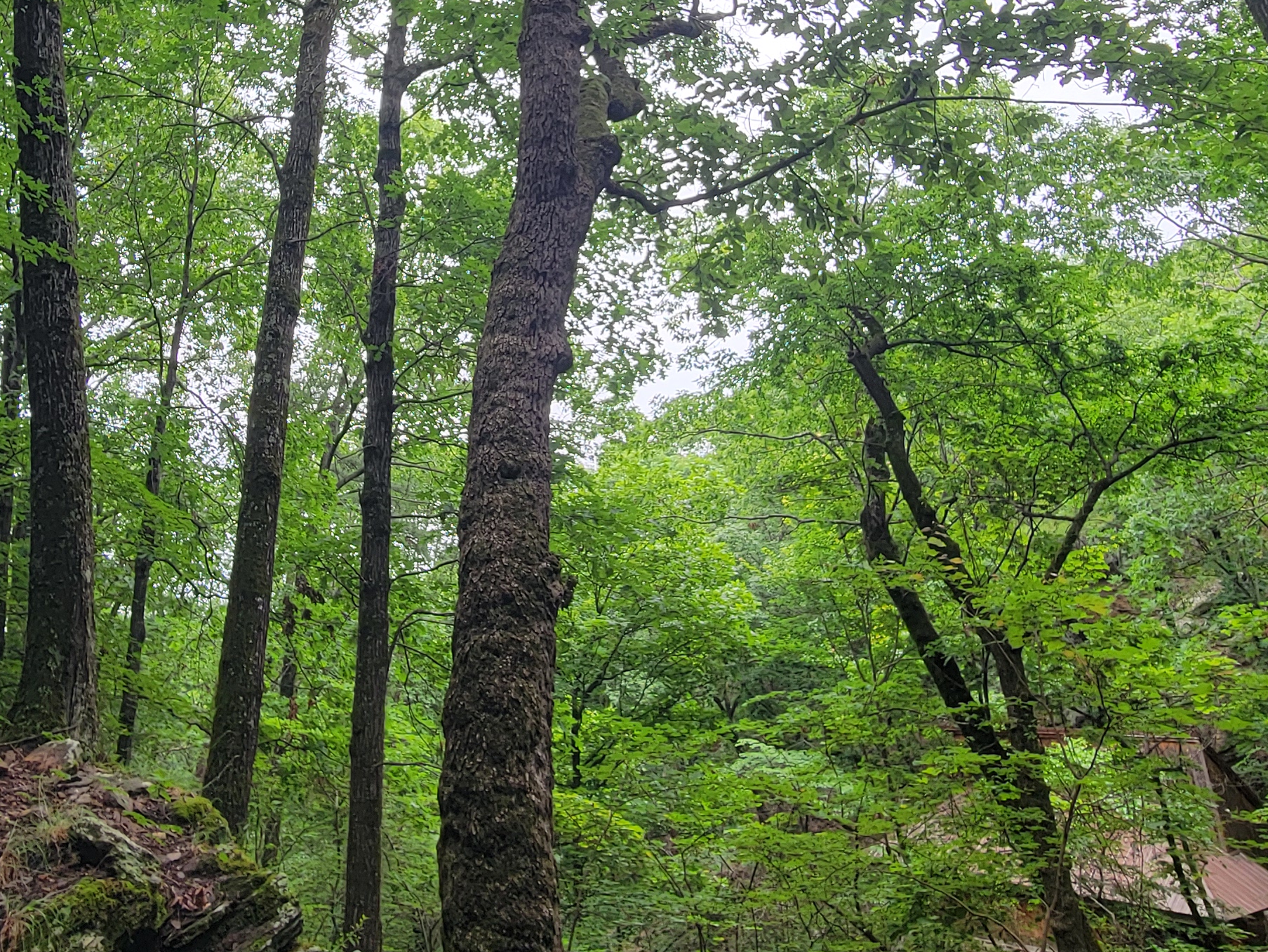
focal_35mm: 29
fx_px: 1062
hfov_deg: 61.0
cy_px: 256
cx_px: 488
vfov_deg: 46.8
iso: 50
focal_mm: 2.2
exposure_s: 1/214
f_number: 2.2
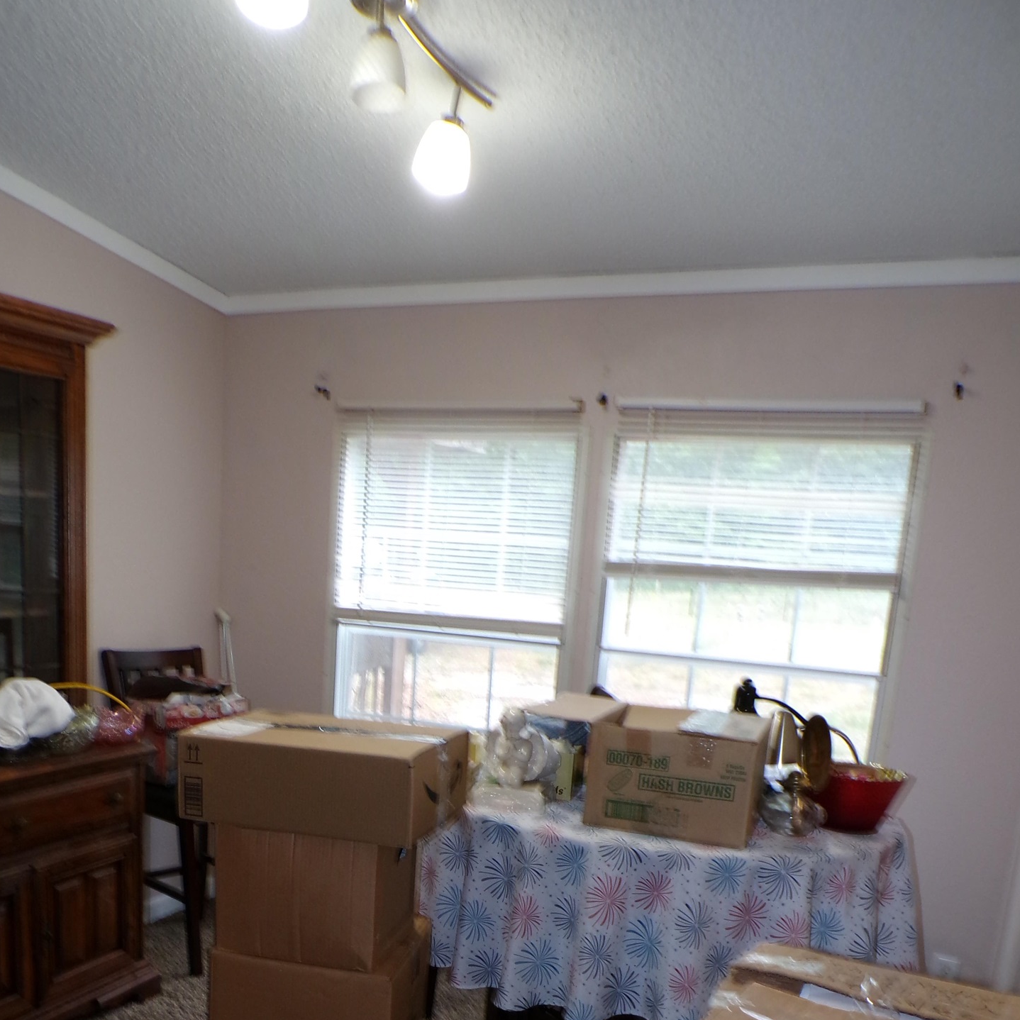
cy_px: 811
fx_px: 1133
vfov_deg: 46.0
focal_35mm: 34
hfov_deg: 48.2
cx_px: 414
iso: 200
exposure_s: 1/26
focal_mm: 4.3
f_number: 3
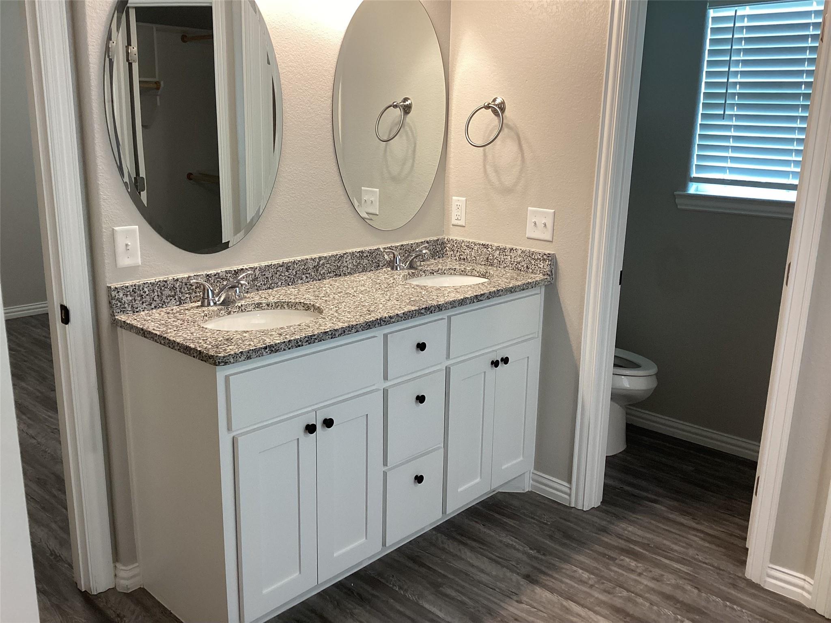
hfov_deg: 58.4
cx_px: 416
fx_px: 744
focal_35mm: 31
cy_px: 312
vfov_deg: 45.4
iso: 125
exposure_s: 1/60
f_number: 2.4
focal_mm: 3.3
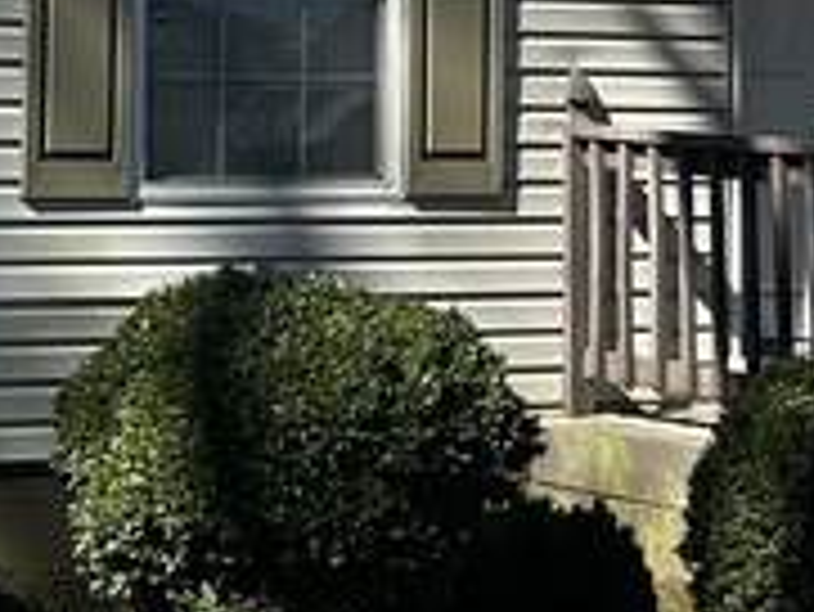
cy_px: -126
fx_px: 4000
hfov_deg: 11.6
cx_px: 265
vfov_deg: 8.6
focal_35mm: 170
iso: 80
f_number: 1.78
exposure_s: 1/2809
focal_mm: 6.86
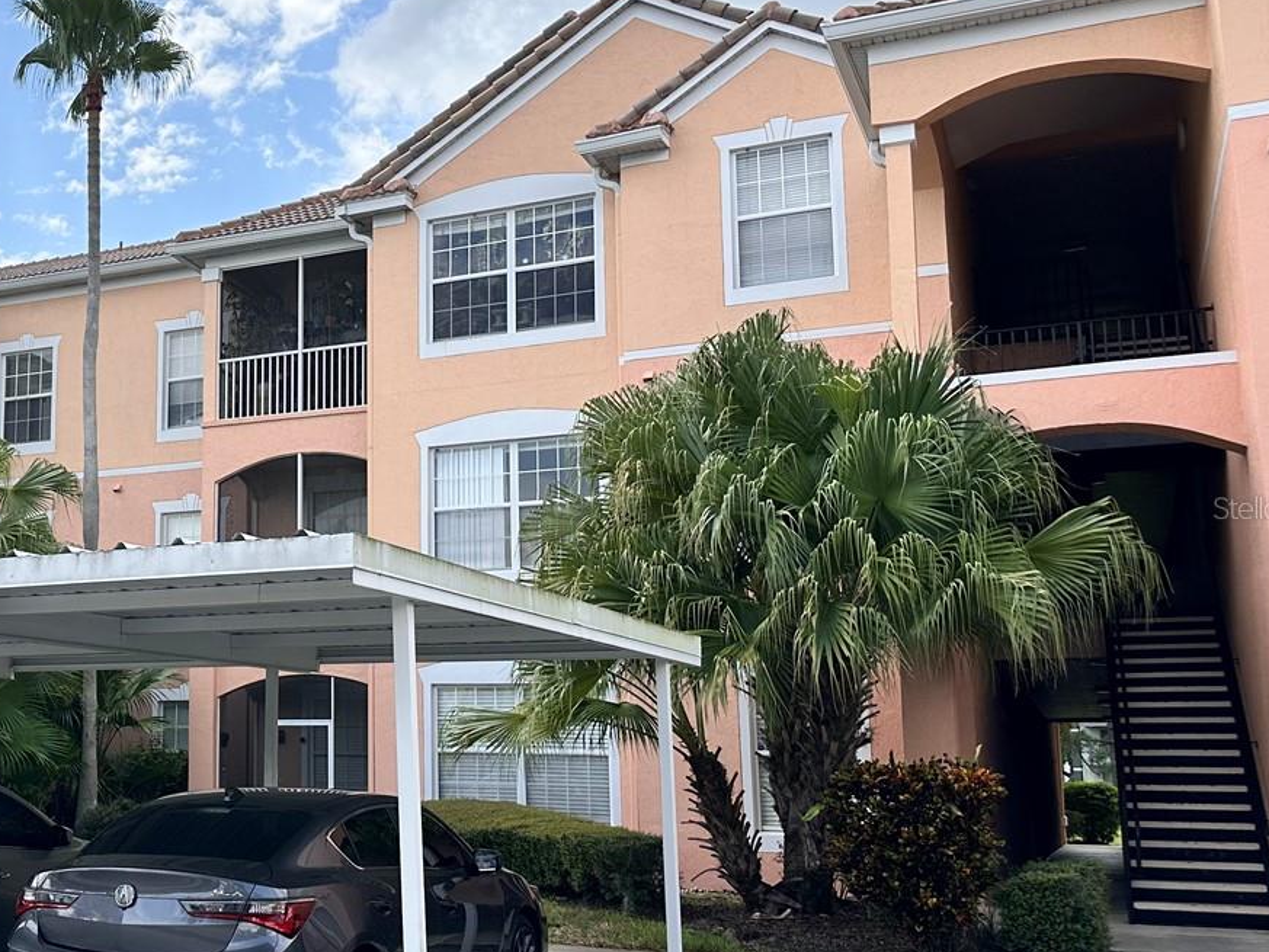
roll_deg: -1.0
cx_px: 188
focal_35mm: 44
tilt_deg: +9.5
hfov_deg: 40.5
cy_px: 507
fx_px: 1613
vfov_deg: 32.9
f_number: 1.78
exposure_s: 1/4762
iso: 80
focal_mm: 6.86
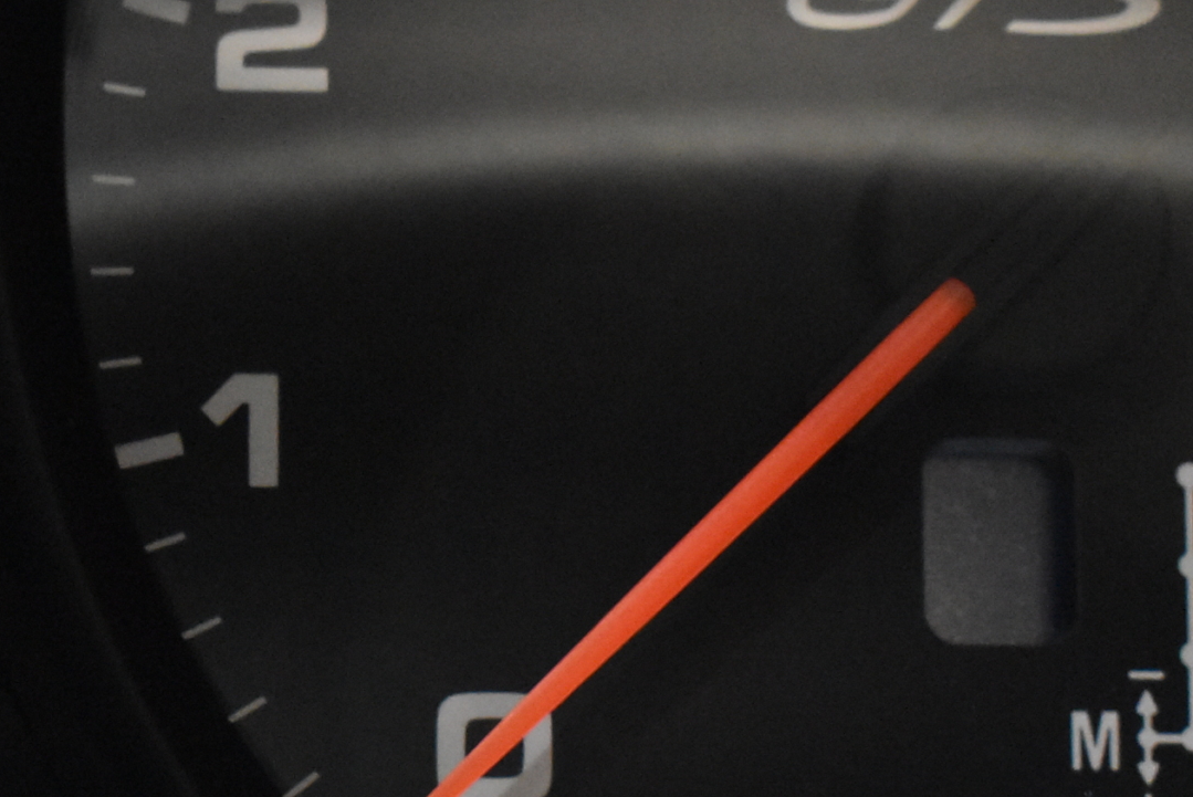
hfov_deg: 12.8
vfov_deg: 8.6
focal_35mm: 160
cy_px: 641
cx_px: 255
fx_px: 5312
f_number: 9
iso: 6400
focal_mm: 45
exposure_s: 1/25
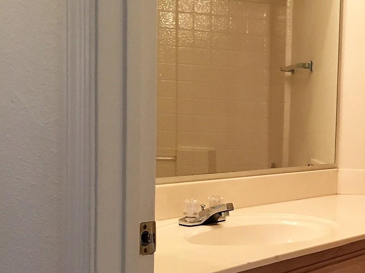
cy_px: 182
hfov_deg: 26.4
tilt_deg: -5.1
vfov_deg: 21.8
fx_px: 706
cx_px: 414
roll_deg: -1.9
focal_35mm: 67
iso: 100
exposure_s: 1/30
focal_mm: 4.15
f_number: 2.2
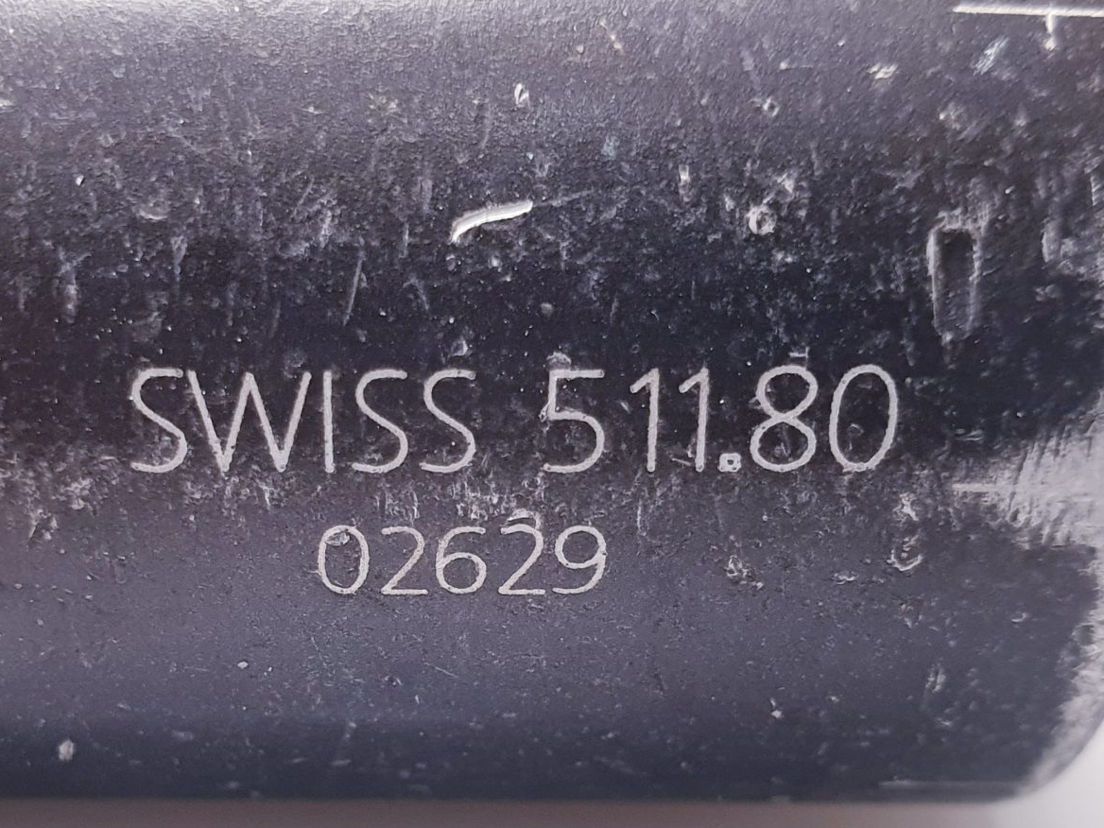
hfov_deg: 33.6
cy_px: 650
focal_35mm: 57
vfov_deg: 25.3
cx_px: 413
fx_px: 1818
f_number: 2.4
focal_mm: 4.3
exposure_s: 1/50
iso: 125
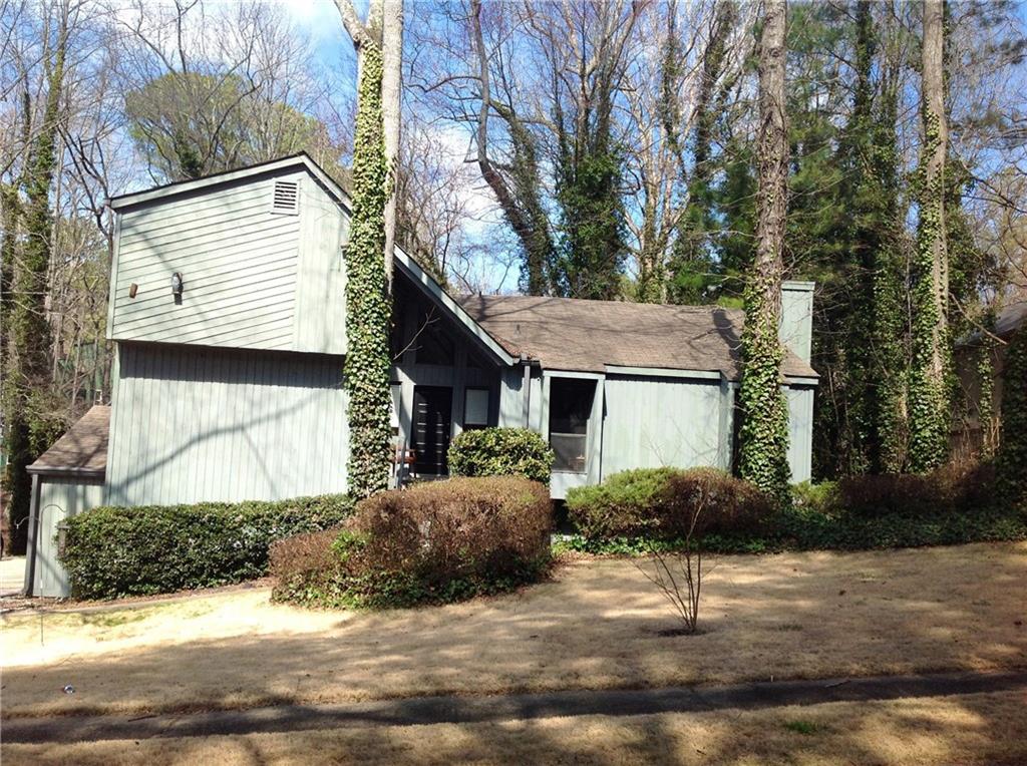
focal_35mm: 35
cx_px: 514
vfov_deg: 40.6
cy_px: 383
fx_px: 1036
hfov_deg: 52.7
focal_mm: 4.28
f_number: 2.4
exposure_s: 1/817
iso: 50
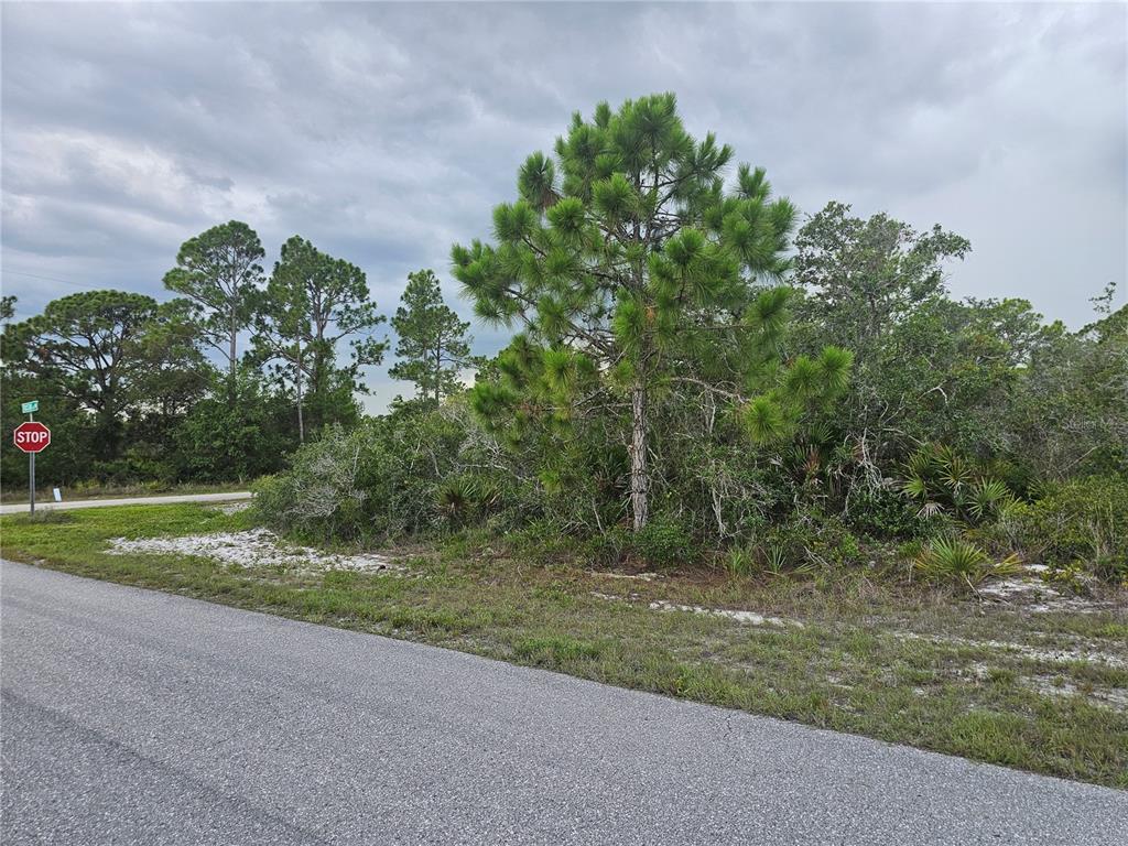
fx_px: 749
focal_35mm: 23
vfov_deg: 58.9
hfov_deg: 73.9
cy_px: 423
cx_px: 564
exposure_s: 1/180
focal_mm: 6.3
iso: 64
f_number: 1.7
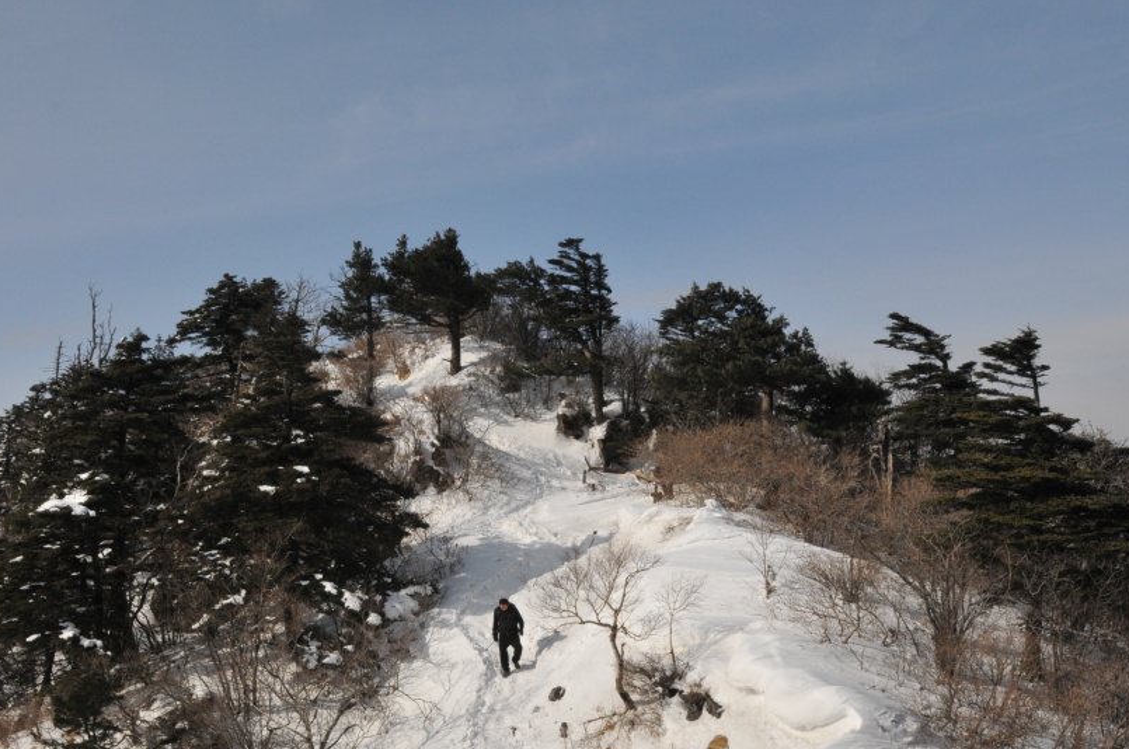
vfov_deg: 31.6
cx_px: 575
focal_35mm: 42
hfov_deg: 46.5
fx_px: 1315
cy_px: 474
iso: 640
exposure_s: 1/1000
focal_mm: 22
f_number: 16
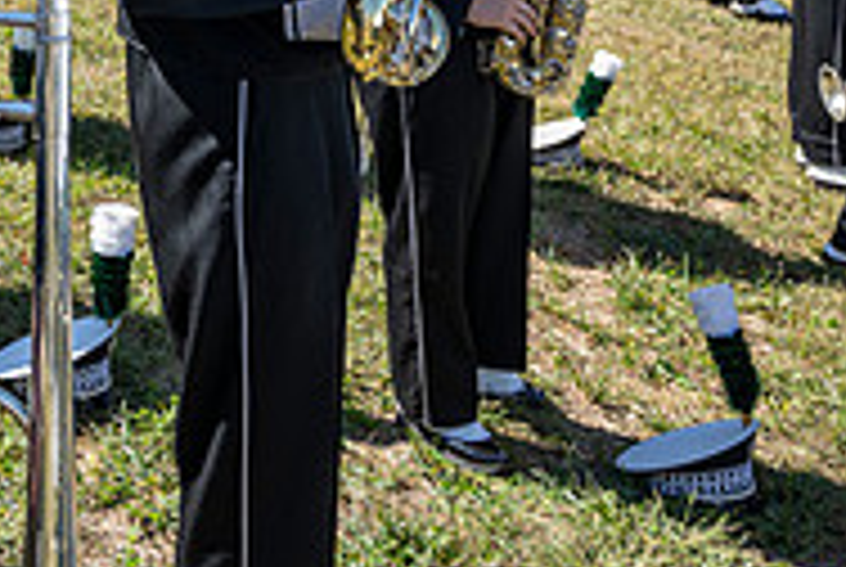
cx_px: 68
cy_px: -268
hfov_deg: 26.3
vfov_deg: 16.9
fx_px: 1742
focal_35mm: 74
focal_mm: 24
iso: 64
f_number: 4.5
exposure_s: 1/250
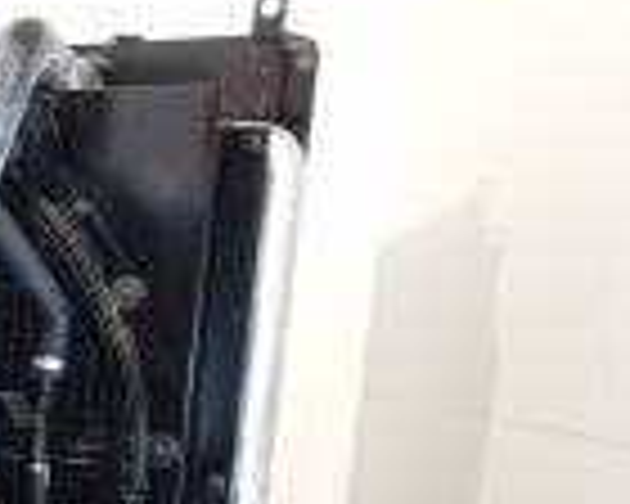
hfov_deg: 17.1
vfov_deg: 15.3
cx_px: -441
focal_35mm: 96
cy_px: 657
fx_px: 1790
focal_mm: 6.4
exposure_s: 1/50
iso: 160
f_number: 1.8
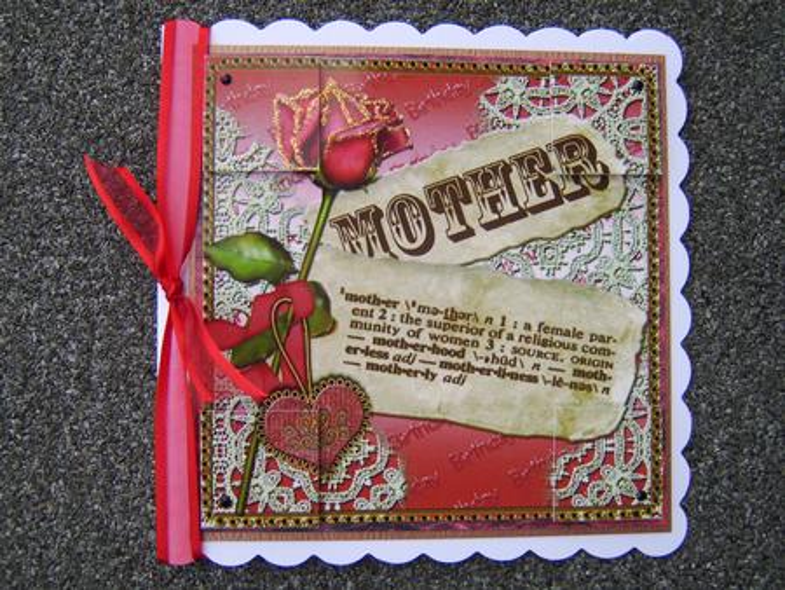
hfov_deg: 58.3
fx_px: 703
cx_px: 392
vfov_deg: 45.5
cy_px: 295
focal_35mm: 31
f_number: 2.7
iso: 71
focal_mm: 8.13
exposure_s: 1/210
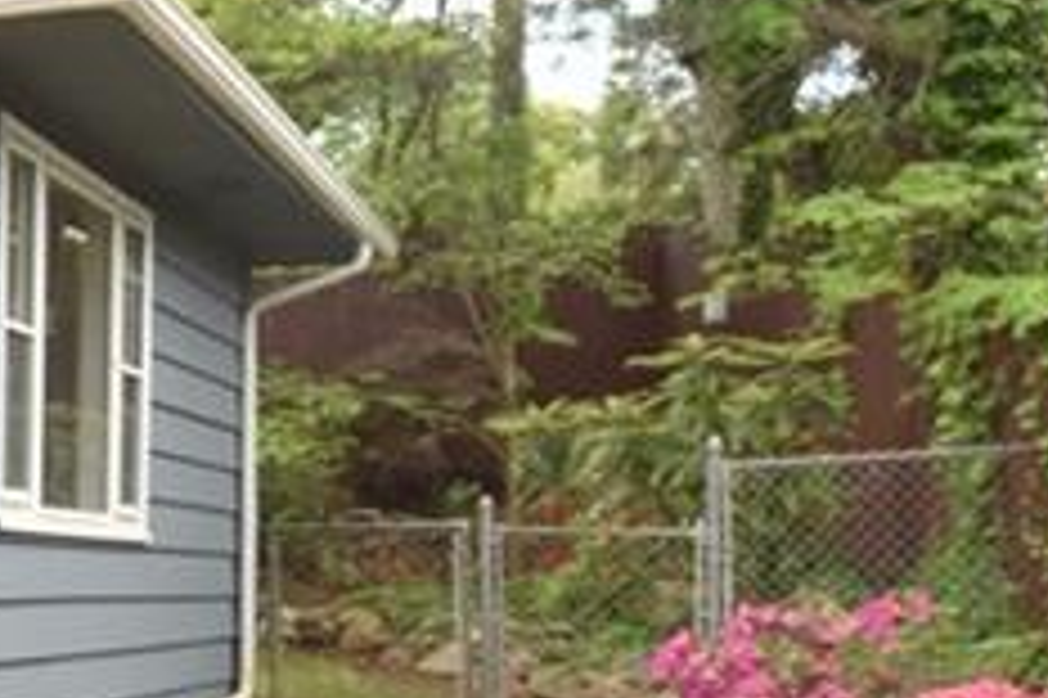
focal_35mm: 66
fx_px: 1920
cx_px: -756
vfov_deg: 20.5
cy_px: 459
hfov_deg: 21.7
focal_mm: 10
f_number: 5.6
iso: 200
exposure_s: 1/160
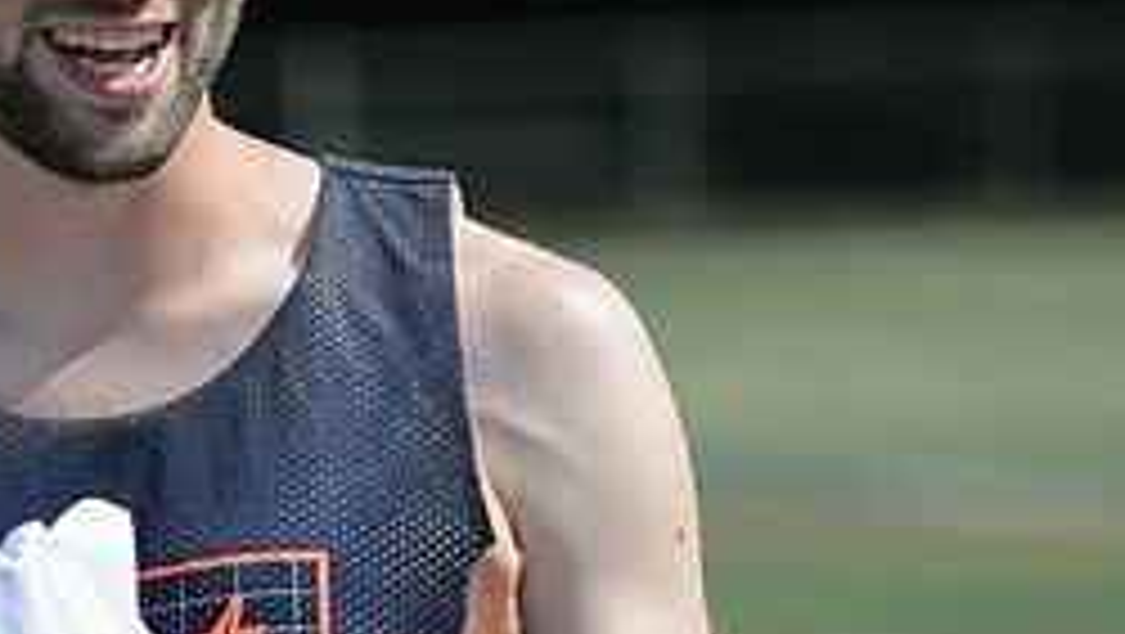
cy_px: 378
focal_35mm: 318
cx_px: 173
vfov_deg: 3.8
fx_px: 9492
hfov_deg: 6.8
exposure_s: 1/2500
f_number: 2.8
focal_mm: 122
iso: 200
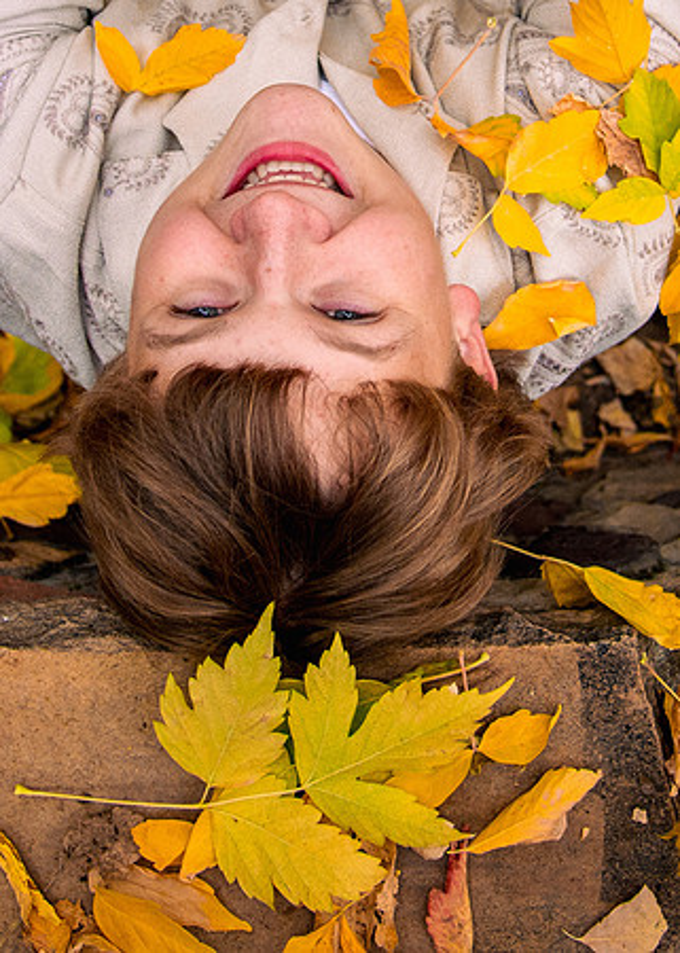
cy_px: 107
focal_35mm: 63
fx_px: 1693
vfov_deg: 30.2
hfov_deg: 22.7
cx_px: 371
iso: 640
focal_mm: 24
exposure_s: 1/250
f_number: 4
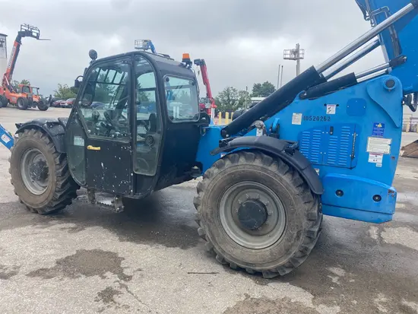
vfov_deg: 53.1
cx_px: 209
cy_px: 157
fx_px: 314
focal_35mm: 26
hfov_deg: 67.3
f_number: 1.8
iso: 32
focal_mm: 4.25
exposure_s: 1/1063
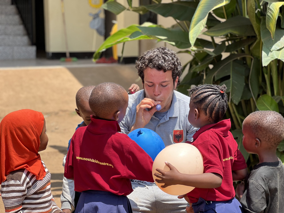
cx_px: 142
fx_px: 632
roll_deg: -0.9
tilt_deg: -7.0
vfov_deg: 19.1
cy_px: 106
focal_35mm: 77
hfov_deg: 25.3
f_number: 2.8
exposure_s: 1/152
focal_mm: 9
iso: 20
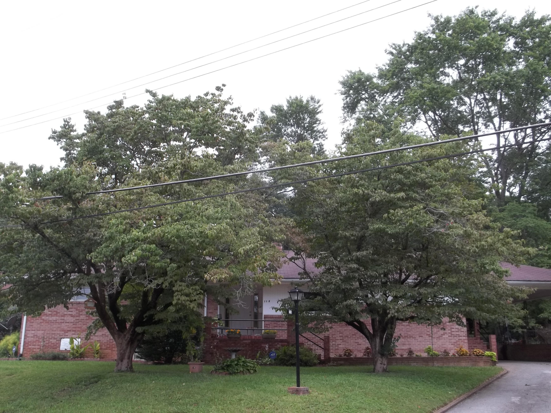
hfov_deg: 55.4
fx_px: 525
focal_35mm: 33
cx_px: 276
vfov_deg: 42.9
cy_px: 206
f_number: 3.3
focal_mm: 5.9
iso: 64
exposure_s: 1/400
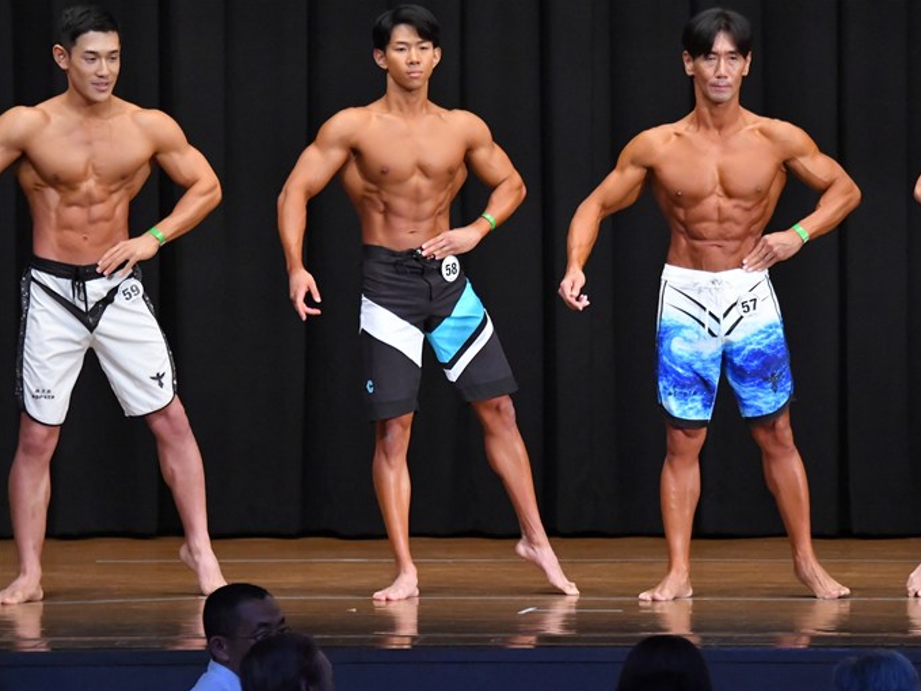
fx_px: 6571
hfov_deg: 8.0
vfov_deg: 6.0
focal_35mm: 247
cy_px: 349
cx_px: 524
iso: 8000
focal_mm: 150
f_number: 5.6
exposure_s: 1/400
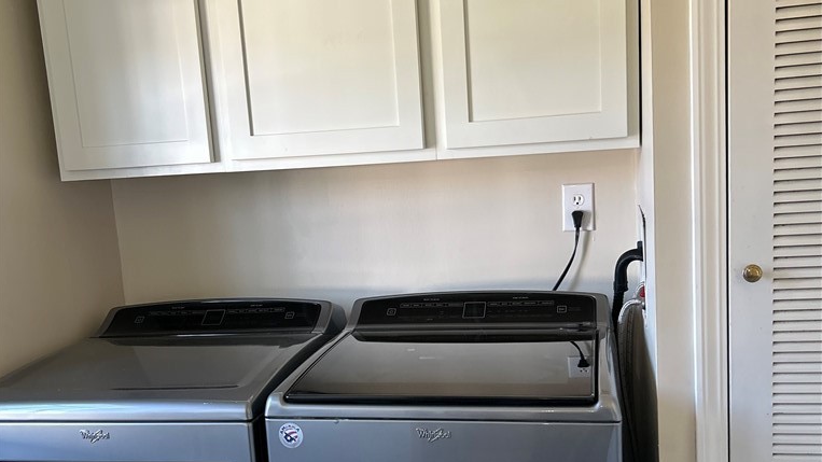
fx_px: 828
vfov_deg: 31.0
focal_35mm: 38
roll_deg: +4.4
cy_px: 293
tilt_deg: -7.6
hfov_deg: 52.8
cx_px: 409
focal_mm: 5.7
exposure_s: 1/116
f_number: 1.5
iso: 125
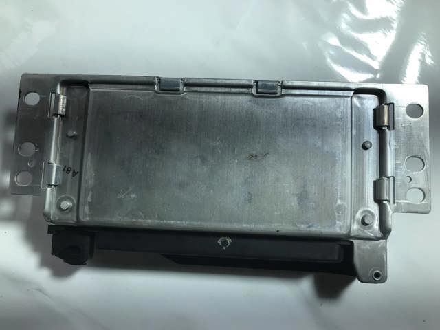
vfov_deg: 49.7
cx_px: 220
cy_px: 165
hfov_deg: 63.4
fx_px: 356
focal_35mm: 28
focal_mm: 3.99
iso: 20
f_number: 1.8
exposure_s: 1/610
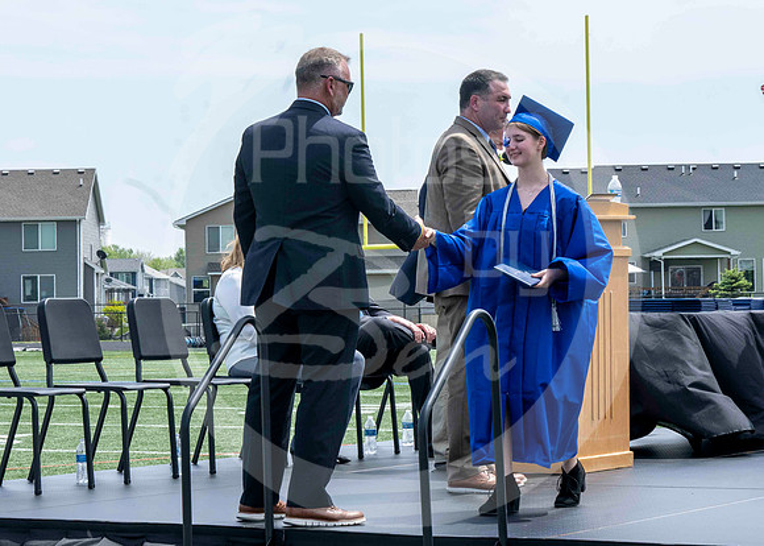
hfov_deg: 16.8
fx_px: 2585
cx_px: 322
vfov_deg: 12.0
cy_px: 171
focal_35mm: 119
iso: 200
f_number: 13
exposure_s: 1/250
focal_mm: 70
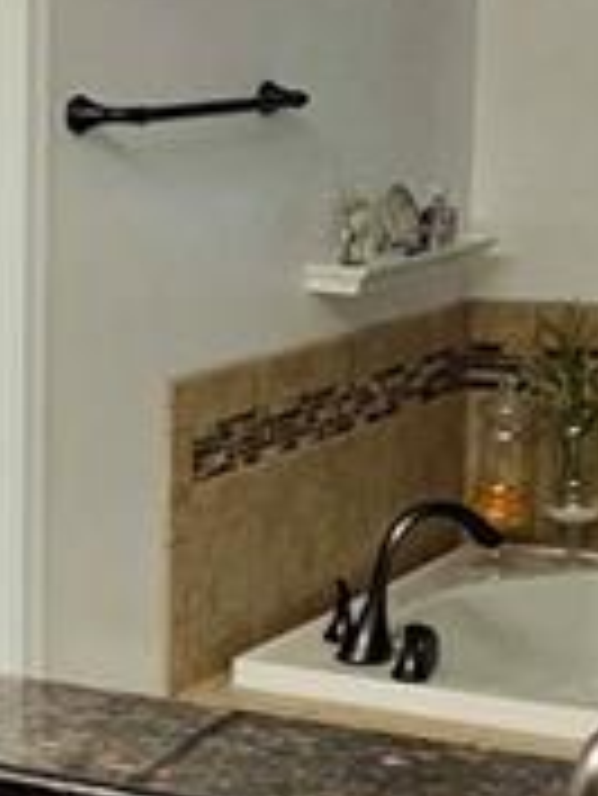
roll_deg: +0.4
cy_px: 477
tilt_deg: -10.3
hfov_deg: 12.7
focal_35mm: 113
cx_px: -184
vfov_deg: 17.4
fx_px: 2600
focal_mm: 5.7
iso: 50
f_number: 1.5
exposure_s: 1/120
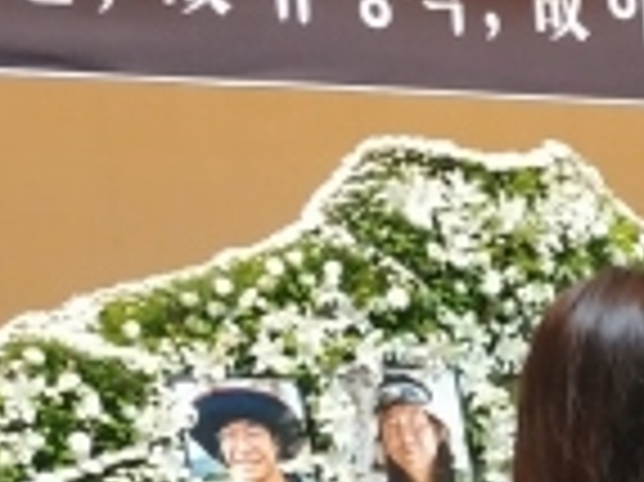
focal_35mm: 109
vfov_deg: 13.0
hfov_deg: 17.3
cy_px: 673
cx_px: 748
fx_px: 2026
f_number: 1.9
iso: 320
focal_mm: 3.94
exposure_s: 1/24
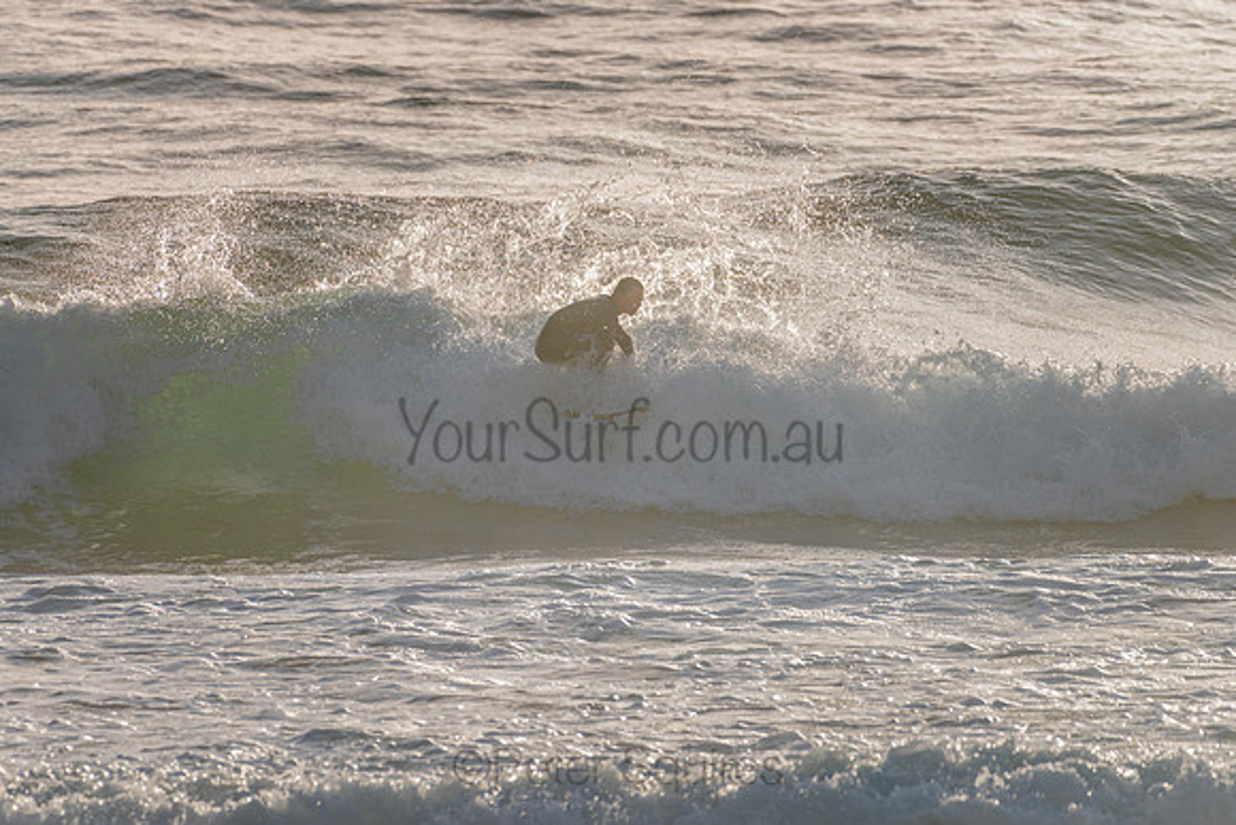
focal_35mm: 613
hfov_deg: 3.4
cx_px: 603
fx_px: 21047
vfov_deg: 2.2
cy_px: 400
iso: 100
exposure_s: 1/2000
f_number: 5.6
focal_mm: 500
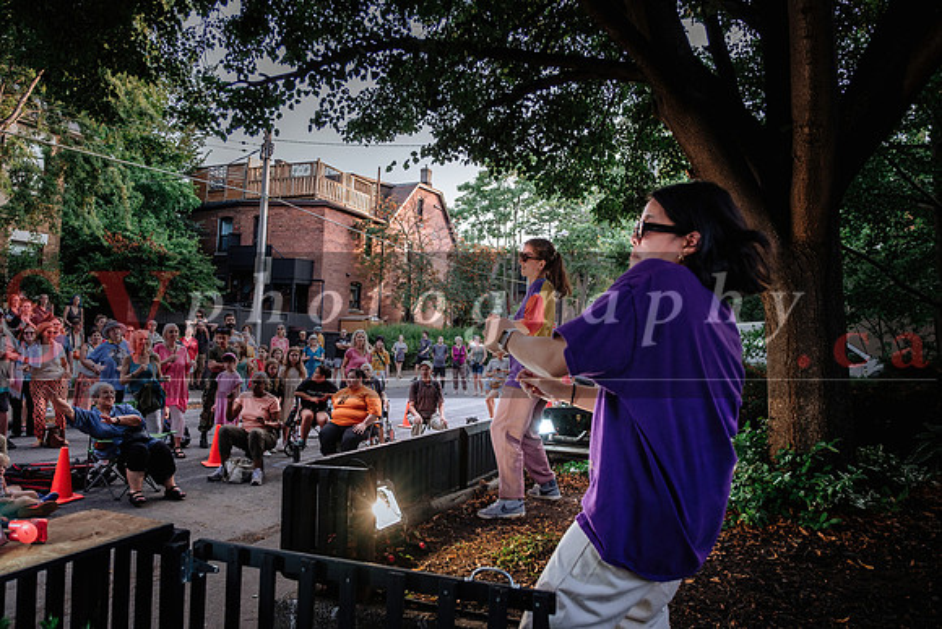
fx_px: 628
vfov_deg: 53.2
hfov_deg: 73.7
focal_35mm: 24
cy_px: 314
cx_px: 471
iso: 400
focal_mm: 16
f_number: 2.8
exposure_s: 1/250
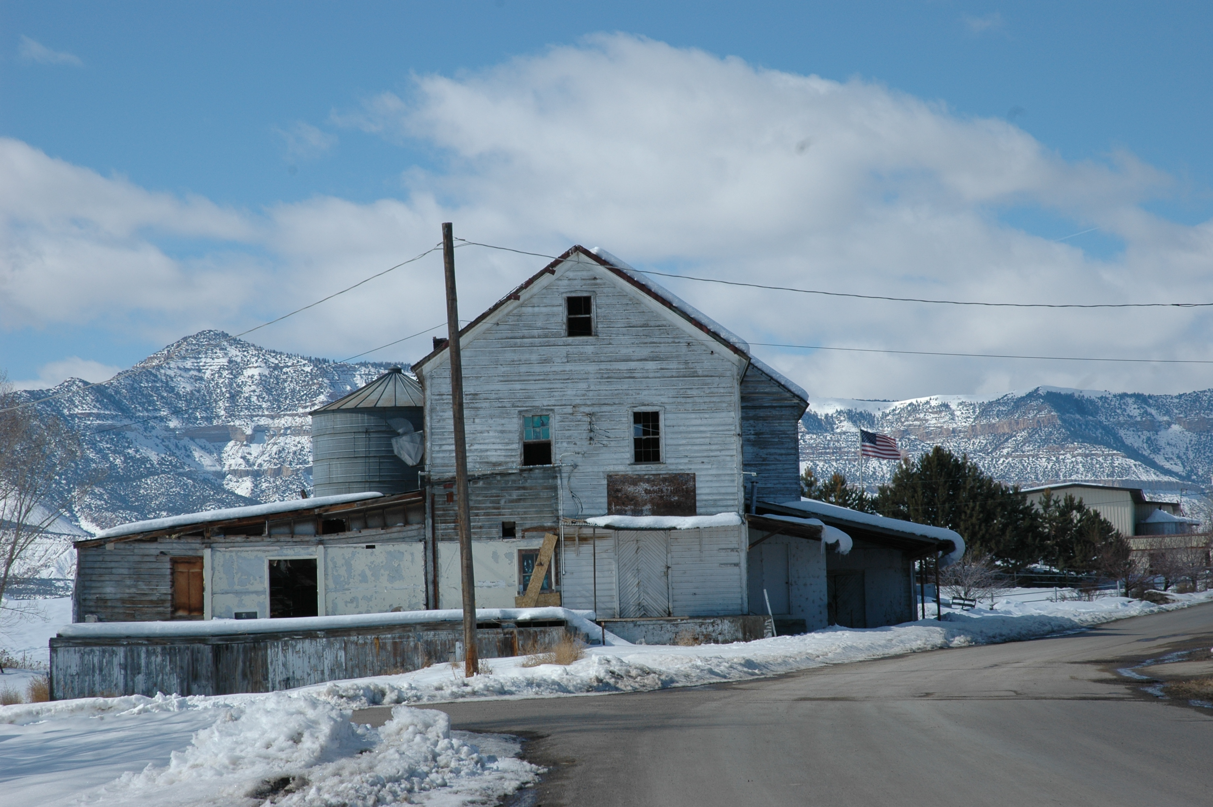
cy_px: 404
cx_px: 606
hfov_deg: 21.9
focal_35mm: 93
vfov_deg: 14.7
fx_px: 3131
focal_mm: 62
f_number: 11
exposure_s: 1/400
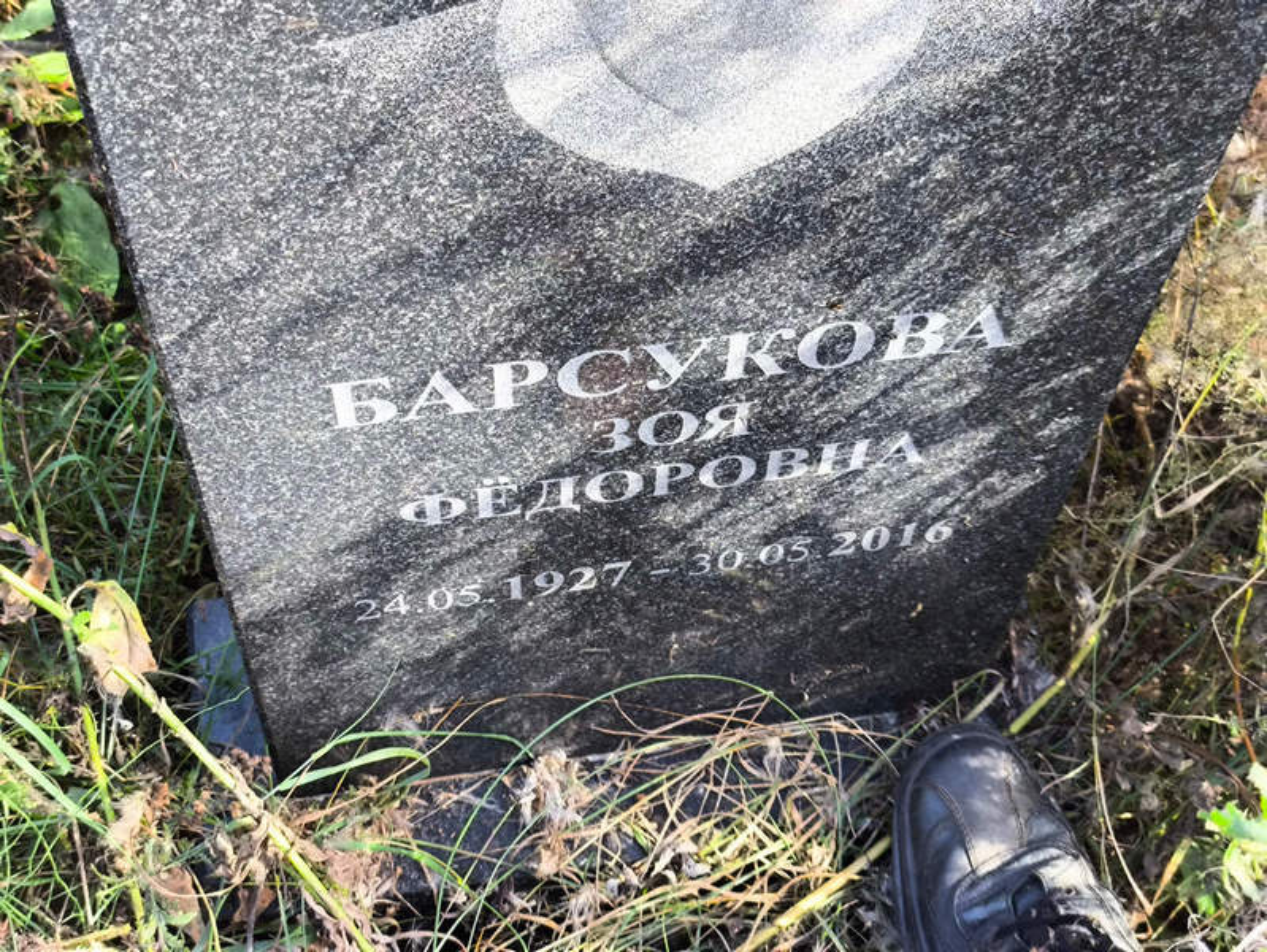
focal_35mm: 50
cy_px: 476
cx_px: 634
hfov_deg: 38.2
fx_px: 1831
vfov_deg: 29.1
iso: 64
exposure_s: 1/100
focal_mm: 4.71
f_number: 1.7
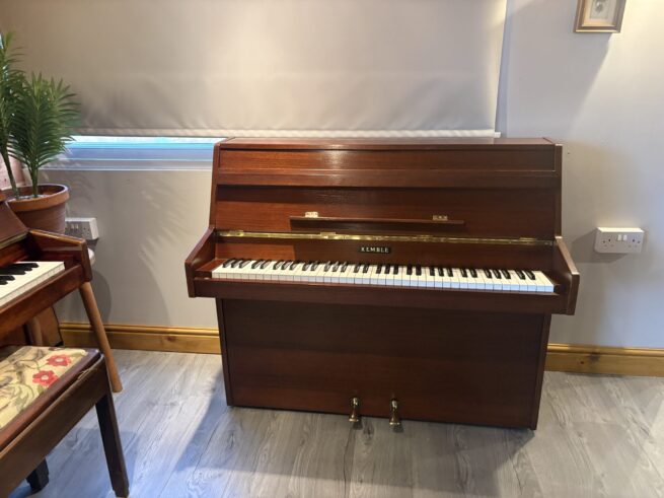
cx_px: 332
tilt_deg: -20.7
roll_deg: +2.6
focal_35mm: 26
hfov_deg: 67.3
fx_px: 499
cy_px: 249
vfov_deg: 53.0
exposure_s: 1/50
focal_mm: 5.96
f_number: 1.6
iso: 400
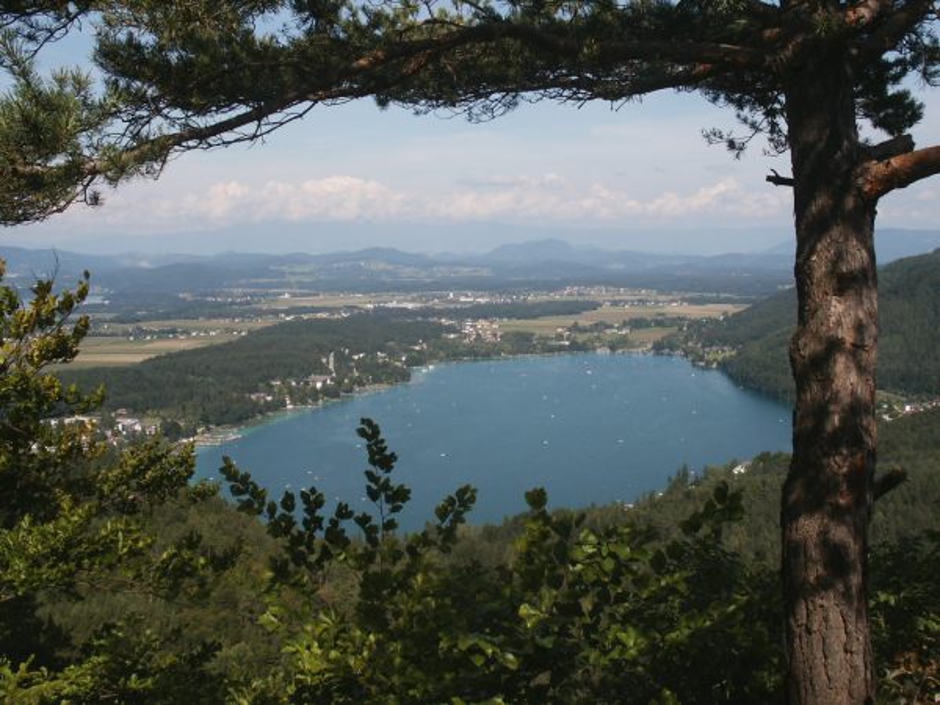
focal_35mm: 40
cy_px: 352
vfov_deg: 36.0
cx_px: 470
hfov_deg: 46.8
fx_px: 1086
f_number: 6.7
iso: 64
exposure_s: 1/250
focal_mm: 8.38
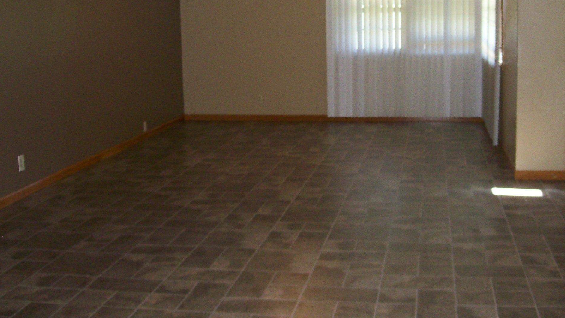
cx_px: 328
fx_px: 719
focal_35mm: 48
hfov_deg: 42.8
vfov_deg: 24.8
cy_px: 105
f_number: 2.7
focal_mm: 6
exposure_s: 1/64
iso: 140
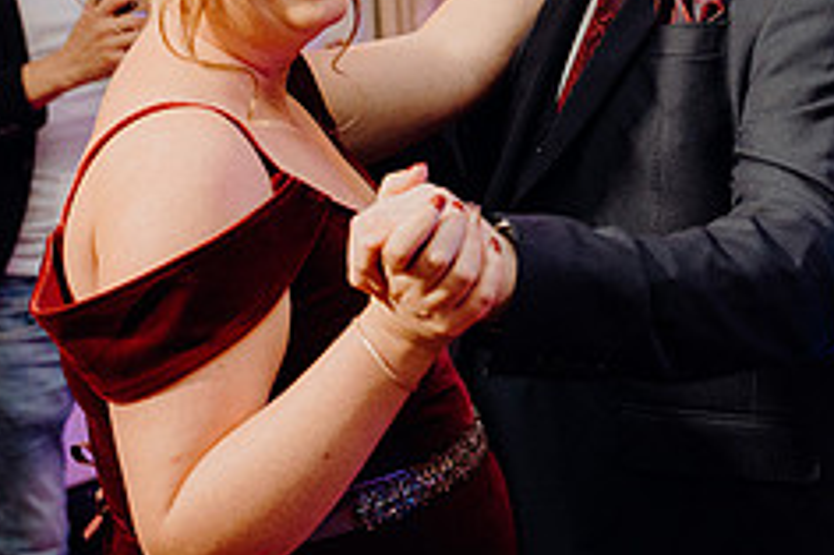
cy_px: 118
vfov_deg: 14.9
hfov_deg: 22.3
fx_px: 2107
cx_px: 544
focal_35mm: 91
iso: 2500
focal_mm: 37
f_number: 3.5
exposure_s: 1/160
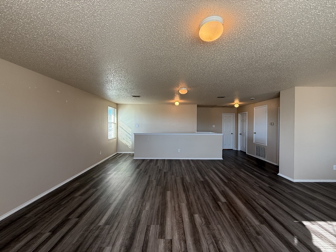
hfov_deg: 102.1
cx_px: 168
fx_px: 136
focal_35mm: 14
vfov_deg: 85.7
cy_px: 126
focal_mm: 2.22
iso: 125
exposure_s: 1/120
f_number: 2.2
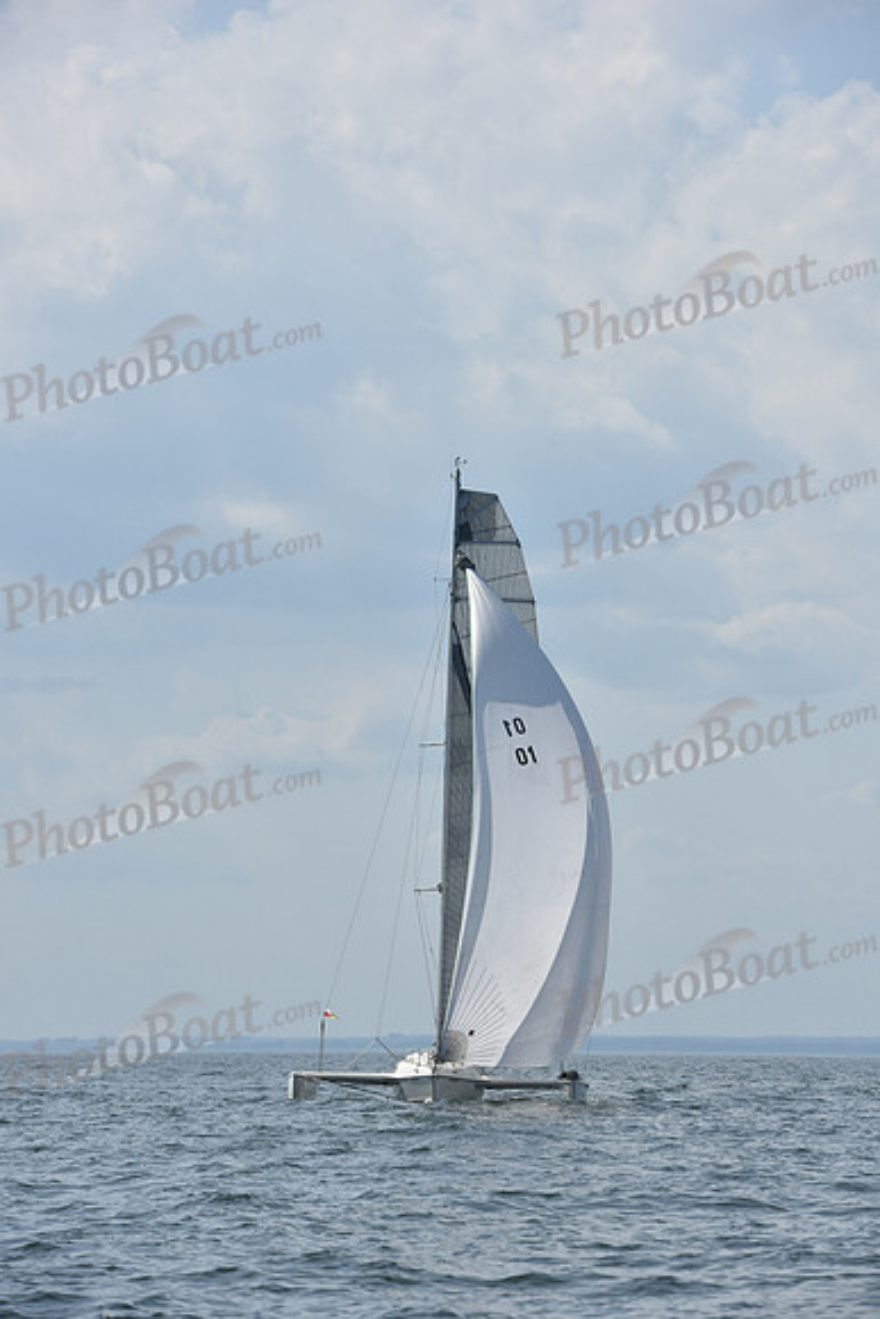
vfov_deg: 12.4
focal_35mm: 165
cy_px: 660
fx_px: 6046
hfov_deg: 8.3
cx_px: 440
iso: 250
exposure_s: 1/1250
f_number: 10
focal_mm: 165
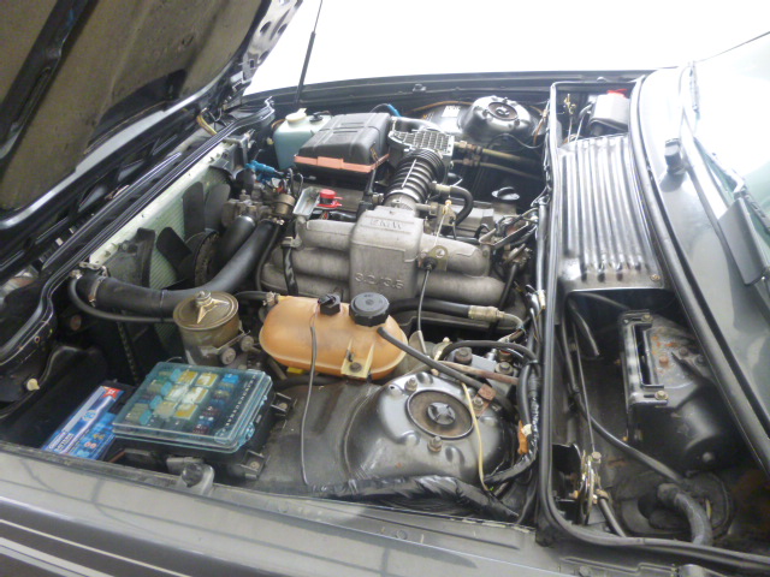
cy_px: 288
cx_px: 385
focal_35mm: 25
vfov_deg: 54.9
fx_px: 556
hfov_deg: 69.4
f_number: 3.1
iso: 400
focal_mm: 4.5
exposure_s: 1/20
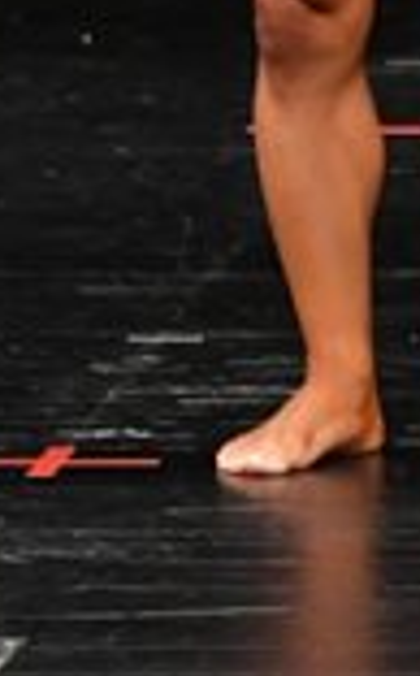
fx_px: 23731
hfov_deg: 1.0
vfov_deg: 1.6
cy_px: -399
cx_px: 712
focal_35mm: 1291
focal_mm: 170
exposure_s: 1/400
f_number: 5.6
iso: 3200
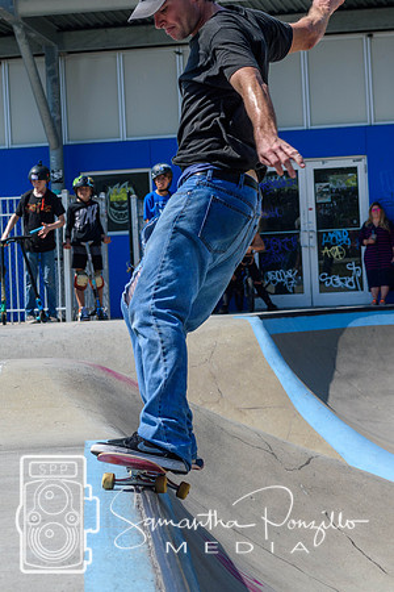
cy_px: 296
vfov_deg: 11.4
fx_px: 2955
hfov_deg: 7.6
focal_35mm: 180
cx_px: 197
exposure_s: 1/1000
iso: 200
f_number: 8
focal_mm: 80
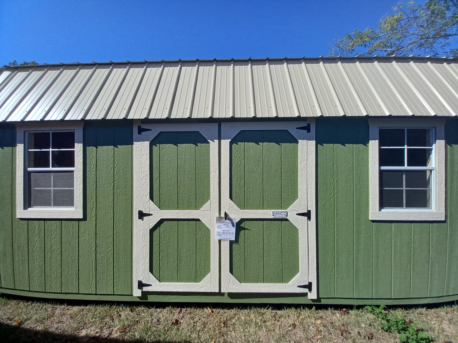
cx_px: 229
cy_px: 172
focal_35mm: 13
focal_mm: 1.13
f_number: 2.2
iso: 40
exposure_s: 1/1272
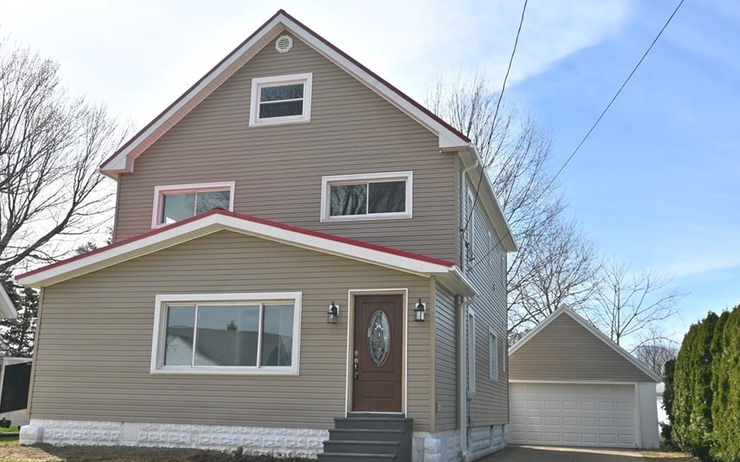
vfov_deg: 33.8
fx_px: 762
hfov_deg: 51.8
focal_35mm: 38
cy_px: 238
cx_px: 372
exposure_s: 1/320
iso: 100
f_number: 7.1
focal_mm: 24.5
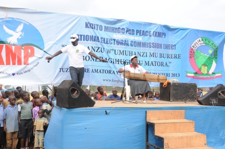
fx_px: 234
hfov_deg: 51.3
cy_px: 74
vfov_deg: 35.4
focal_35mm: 38
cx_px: 112
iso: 200
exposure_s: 1/125
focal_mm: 25
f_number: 9
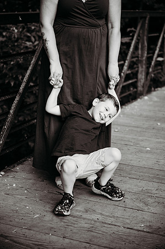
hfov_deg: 19.4
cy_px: 124
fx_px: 482
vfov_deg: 28.9
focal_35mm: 70
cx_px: 82
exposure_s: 1/500
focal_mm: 70
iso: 200
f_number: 2.8
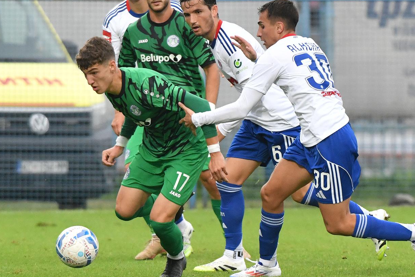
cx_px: 241
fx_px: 5292
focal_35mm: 459
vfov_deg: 3.0
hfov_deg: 4.5
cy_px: 120
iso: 2000
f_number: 5
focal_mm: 350
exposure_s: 1/1000
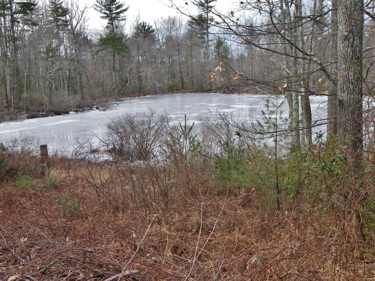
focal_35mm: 39
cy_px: 144
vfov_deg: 36.8
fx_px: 422
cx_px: 189
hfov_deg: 47.9
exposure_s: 1/250
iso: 50
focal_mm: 8
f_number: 3.2
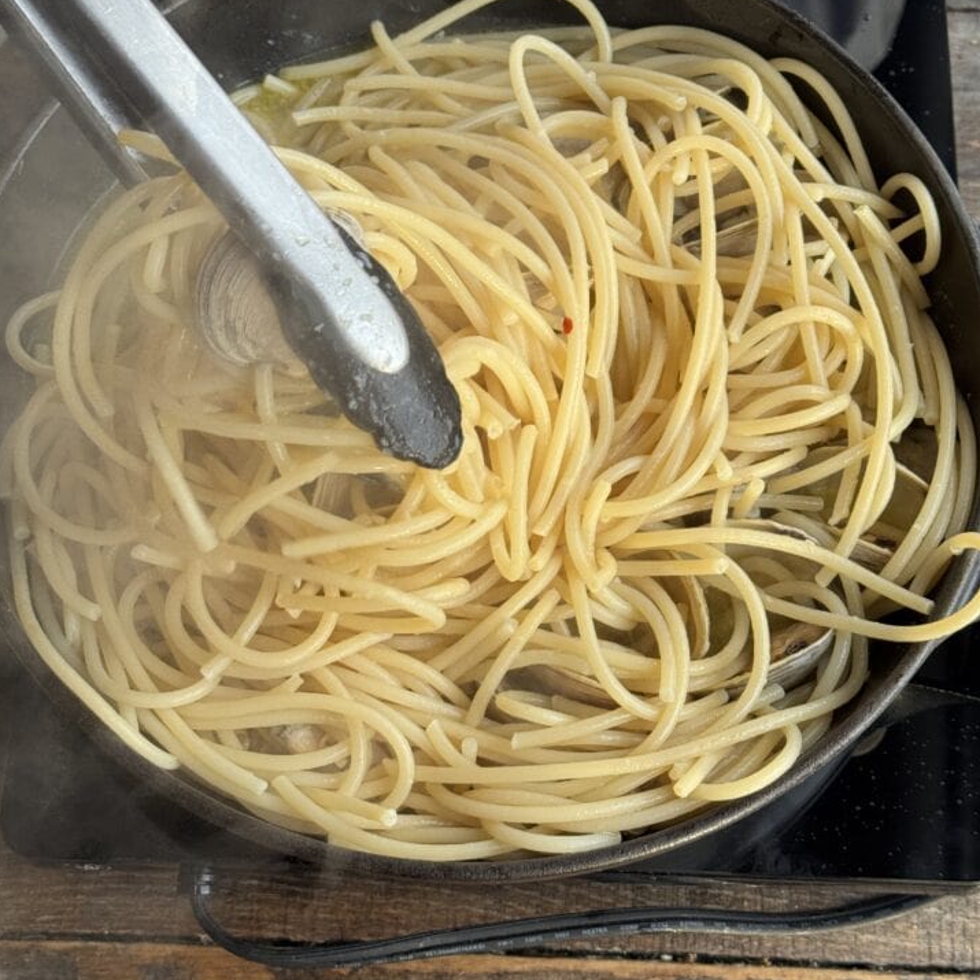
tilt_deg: -67.6
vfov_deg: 30.0
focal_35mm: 57
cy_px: 447
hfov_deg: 30.0
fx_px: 1826
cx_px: 488
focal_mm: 6.76
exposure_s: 1/121
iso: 50
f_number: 1.78
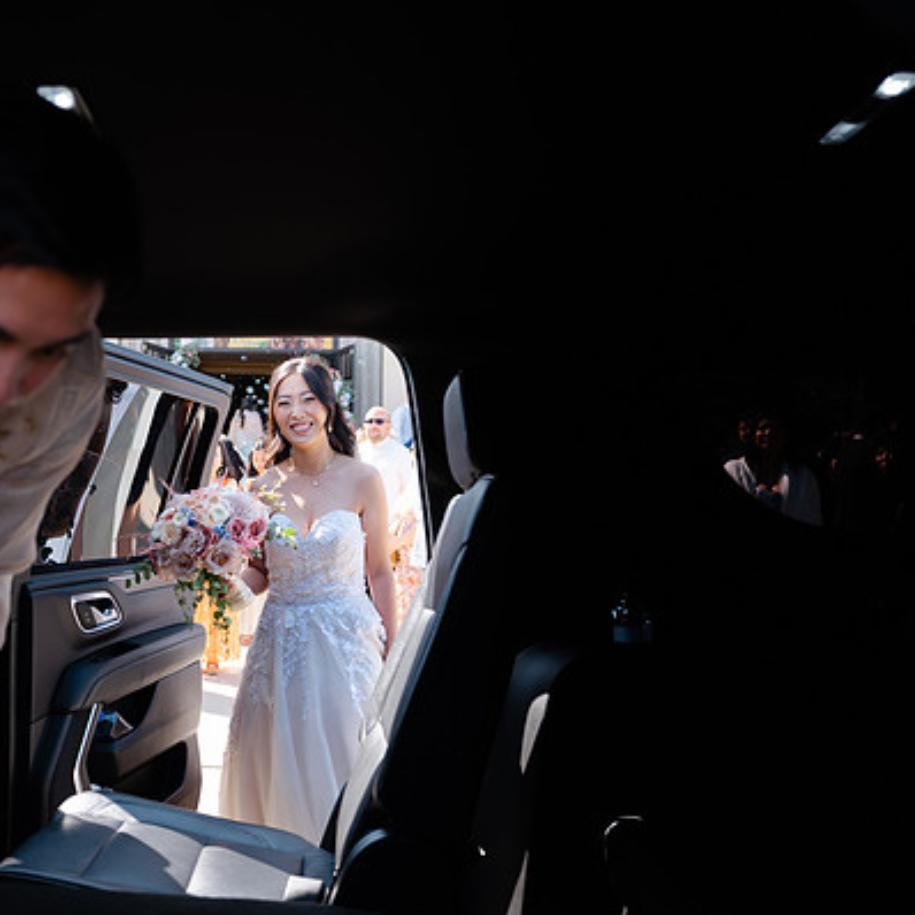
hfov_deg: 50.3
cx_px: 318
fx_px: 957
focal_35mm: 32
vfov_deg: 51.1
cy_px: 446
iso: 80
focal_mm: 30
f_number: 3.5
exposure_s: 1/320
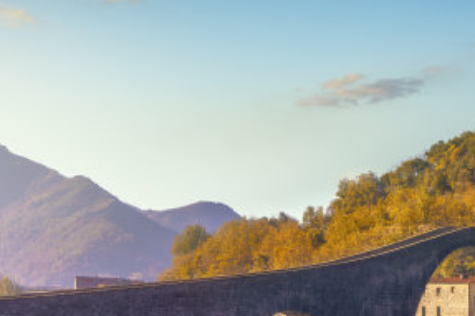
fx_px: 844
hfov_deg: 30.8
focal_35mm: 64
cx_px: 369
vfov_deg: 21.1
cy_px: 225
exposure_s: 1/160
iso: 100
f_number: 7.1
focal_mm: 30
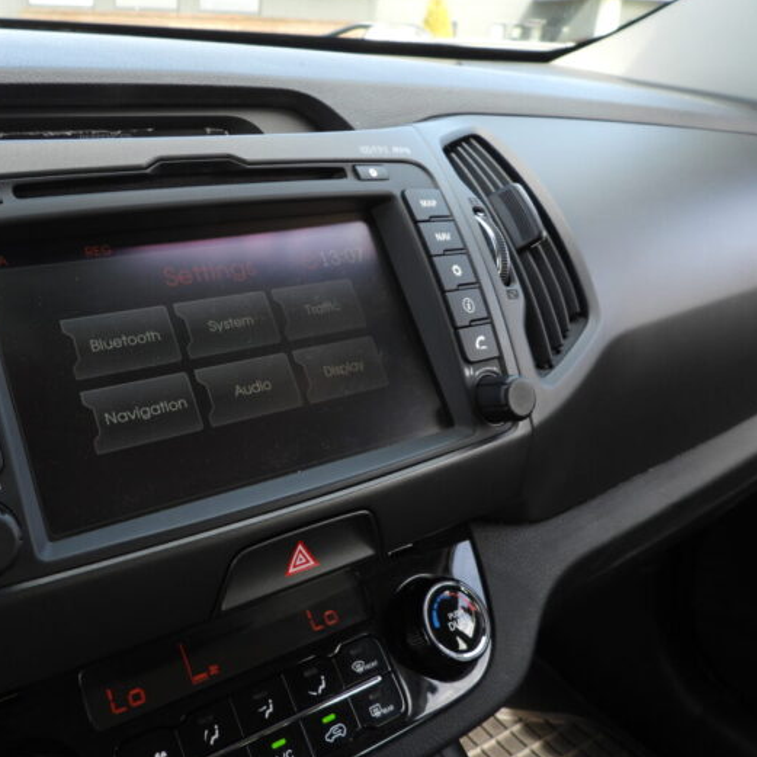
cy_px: 382
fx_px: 718
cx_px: 244
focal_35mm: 29
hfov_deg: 54.3
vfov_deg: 55.6
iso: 100
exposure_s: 1/125
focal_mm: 4.3
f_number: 2.8
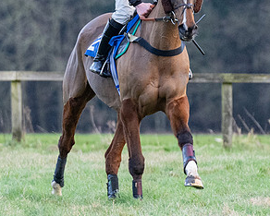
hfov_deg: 2.0
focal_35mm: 956
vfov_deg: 1.6
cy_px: 46
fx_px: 7644
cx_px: 227
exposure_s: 1/500
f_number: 4
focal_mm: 200
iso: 1250
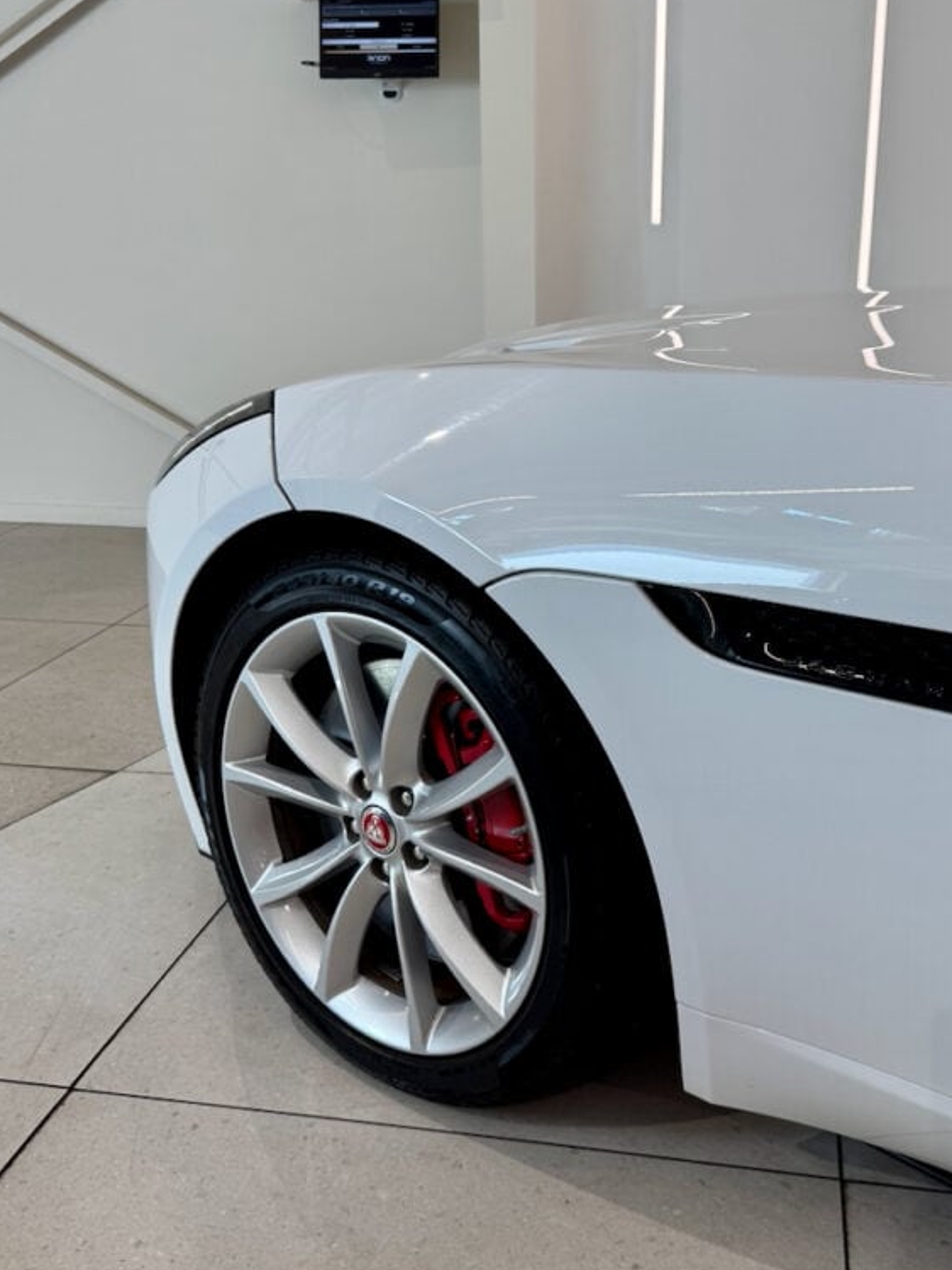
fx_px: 1246
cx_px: 561
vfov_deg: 53.9
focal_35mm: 34
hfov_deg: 41.7
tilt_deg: -16.8
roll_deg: -0.4
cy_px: 606
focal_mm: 6.76
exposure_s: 1/100
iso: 64
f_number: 1.78
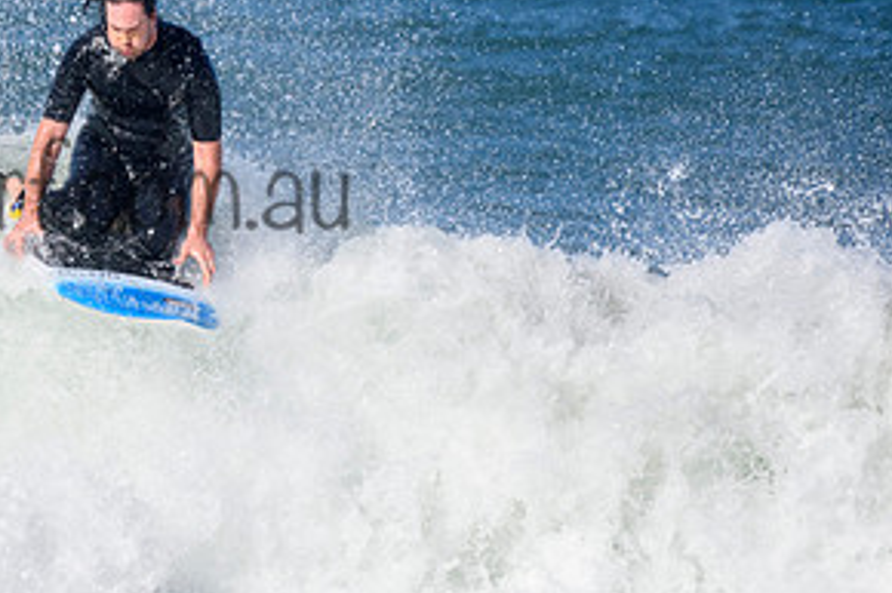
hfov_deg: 1.4
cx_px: 25
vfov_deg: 0.9
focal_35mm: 1501
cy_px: 158
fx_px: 37169
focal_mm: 500
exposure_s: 1/4000
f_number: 5.6
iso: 450
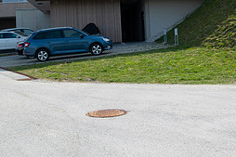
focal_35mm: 64
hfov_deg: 31.3
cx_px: 152
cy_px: 13
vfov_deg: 20.7
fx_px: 419
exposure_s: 1/250
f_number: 11
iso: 200
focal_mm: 28
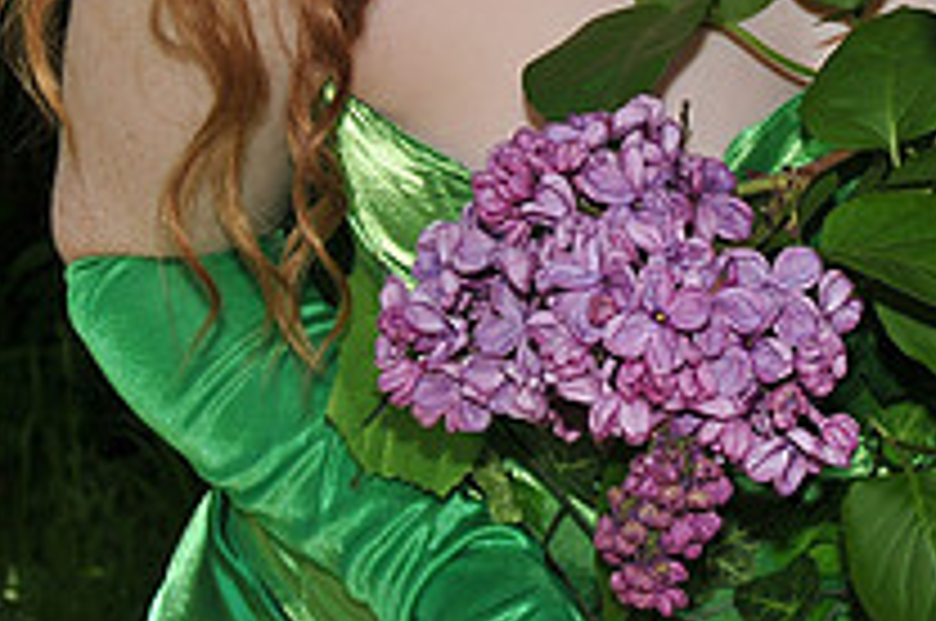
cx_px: 657
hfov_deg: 18.7
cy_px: -200
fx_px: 2830
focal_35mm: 109
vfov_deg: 12.1
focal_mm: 26
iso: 200
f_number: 8
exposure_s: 1/200
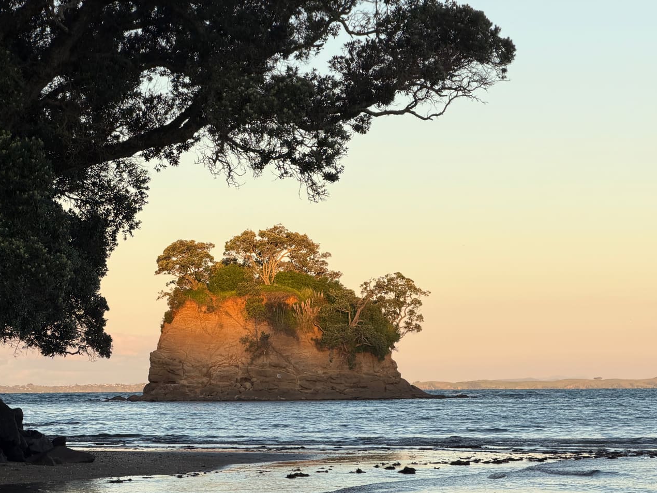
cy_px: 267
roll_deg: +1.2
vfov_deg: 11.8
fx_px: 2391
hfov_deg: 15.6
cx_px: 303
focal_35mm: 126
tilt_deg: +1.6
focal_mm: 16.89
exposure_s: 1/390
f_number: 2.8
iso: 50
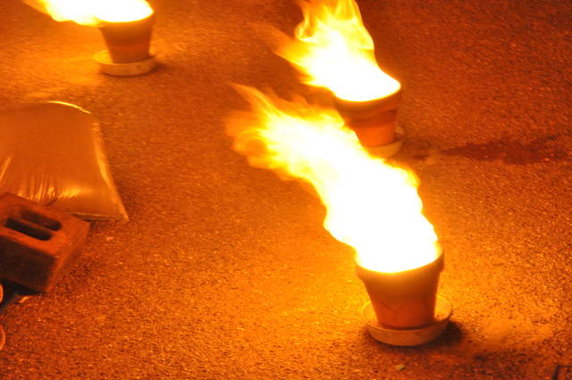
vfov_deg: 12.1
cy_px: 190
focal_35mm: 112
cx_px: 286
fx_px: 1785
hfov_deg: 18.2
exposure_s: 1/1.3
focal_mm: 75
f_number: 36
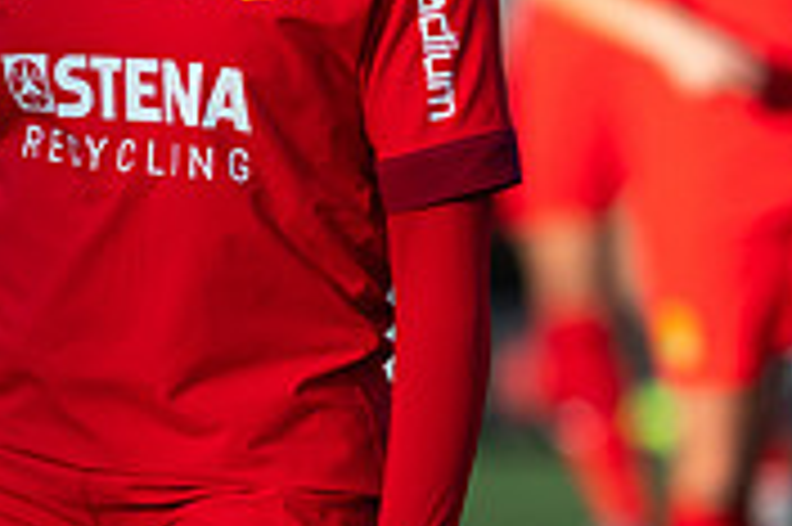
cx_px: 184
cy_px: 97
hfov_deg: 1.4
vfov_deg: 0.9
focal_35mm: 1527
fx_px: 33562
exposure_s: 1/1600
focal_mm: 300
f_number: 3.5
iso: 160
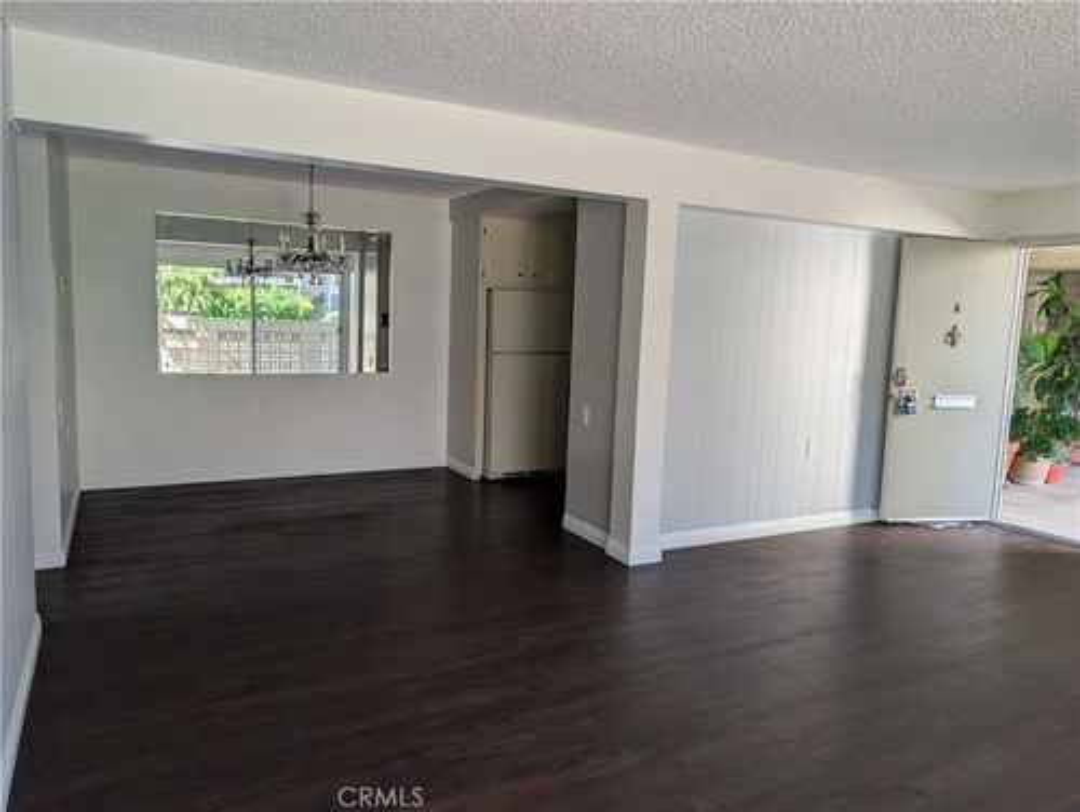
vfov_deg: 56.9
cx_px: 540
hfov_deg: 71.5
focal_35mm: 24
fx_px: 750
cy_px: 406
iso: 19
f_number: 1.68
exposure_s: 1/321
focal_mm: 6.9
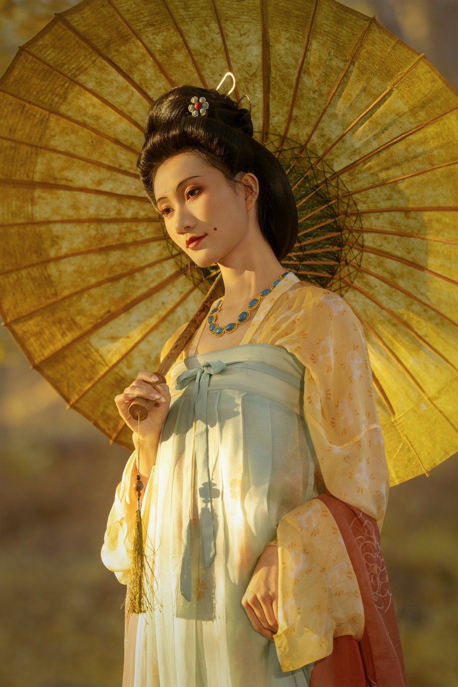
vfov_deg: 10.3
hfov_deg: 6.9
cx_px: 229
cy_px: 344
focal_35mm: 200
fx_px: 3816
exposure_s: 1/160
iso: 250
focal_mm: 200
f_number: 4
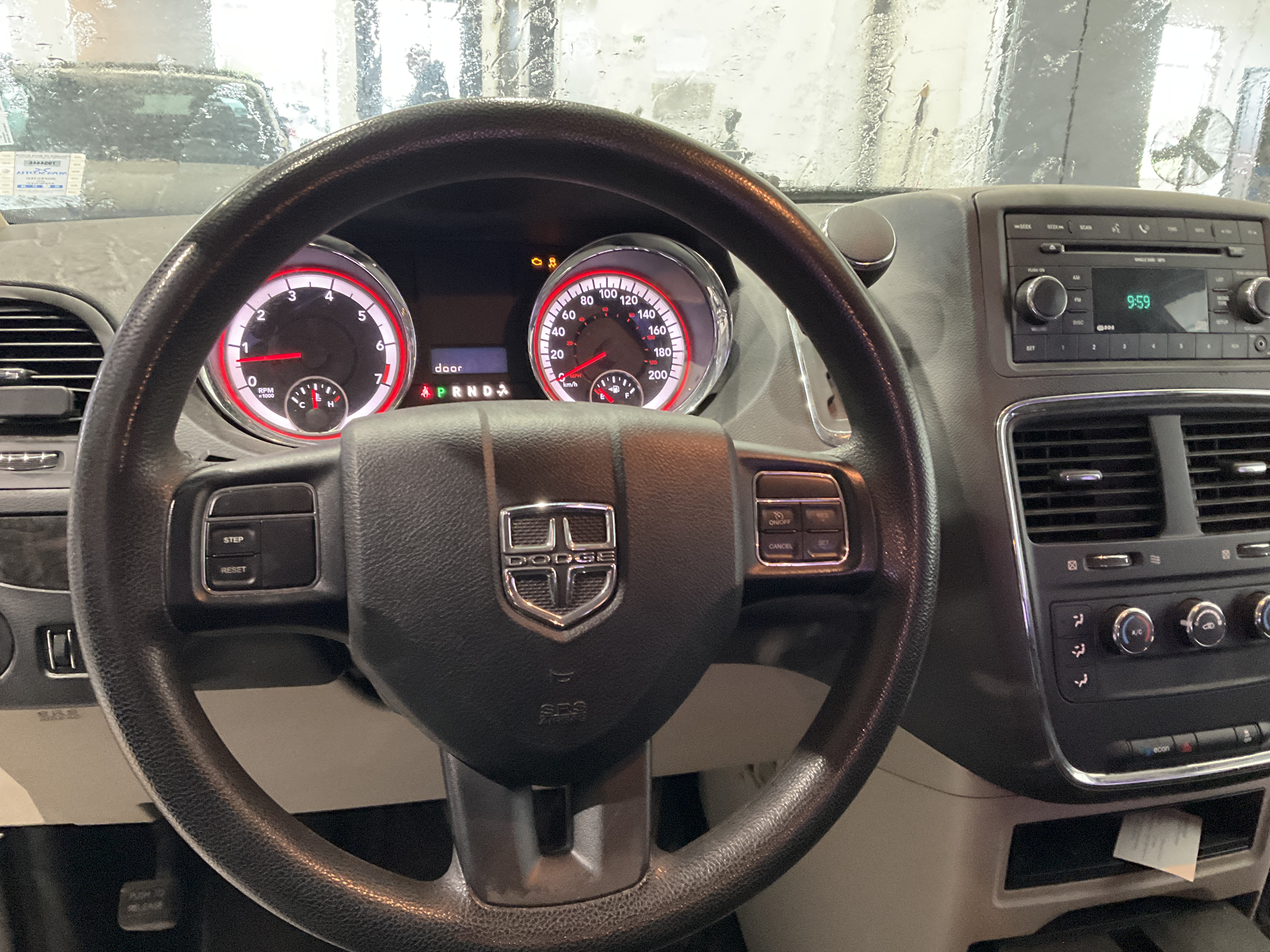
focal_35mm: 29
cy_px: 476
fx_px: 1064
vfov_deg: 48.2
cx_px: 635
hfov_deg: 61.7
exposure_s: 1/30
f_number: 1.8
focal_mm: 3
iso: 320
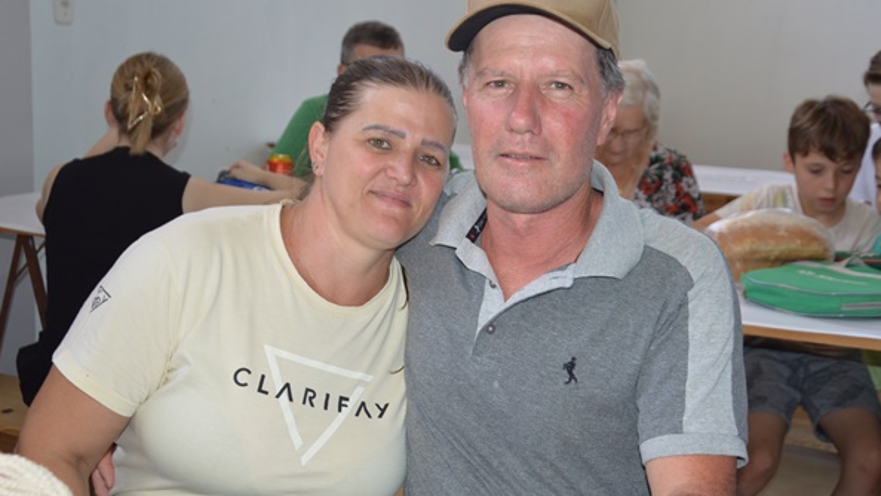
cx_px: 442
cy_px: 223
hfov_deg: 37.5
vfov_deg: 21.6
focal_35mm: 56
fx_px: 1297
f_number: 4.5
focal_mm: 35
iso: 640
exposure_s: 1/60
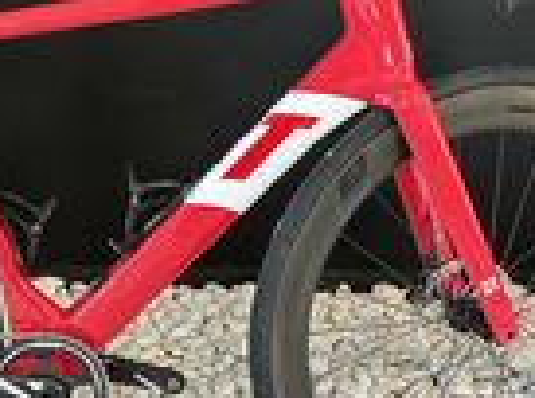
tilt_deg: -19.0
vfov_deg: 18.3
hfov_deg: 24.2
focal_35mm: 80
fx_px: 1233
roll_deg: +1.2
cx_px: 121
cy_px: 240
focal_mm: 5.96
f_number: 1.6
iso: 64
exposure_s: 1/50
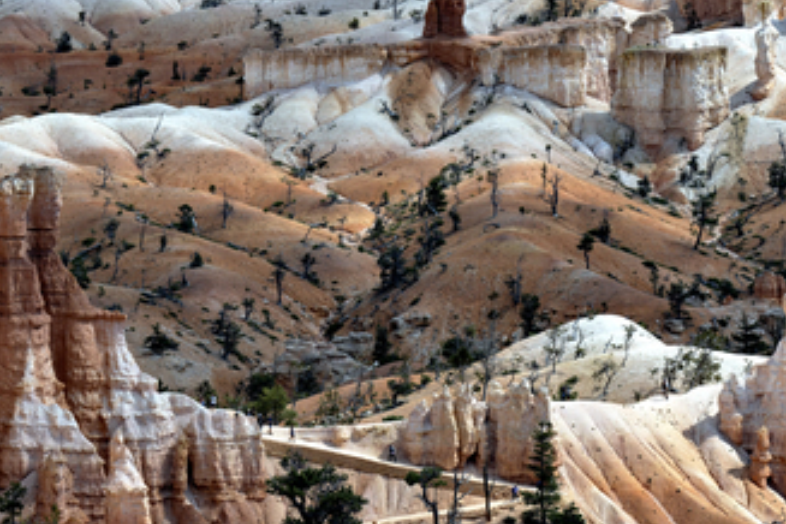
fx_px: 7466
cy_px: 237
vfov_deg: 4.0
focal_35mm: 342
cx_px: 538
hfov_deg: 6.0
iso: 64
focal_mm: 200
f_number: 9
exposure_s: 1/250
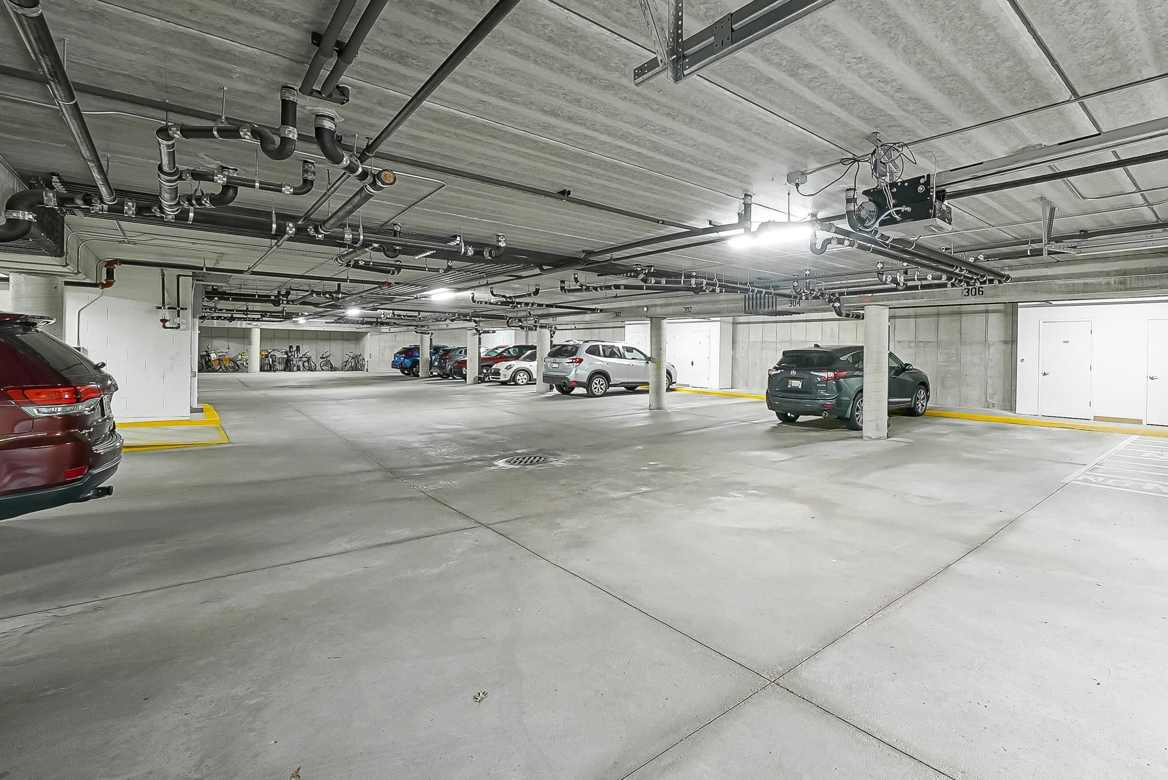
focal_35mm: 16
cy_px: 351
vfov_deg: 73.6
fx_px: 519
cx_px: 741
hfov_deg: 94.4
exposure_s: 3.2
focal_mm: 12
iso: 2000
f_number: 10
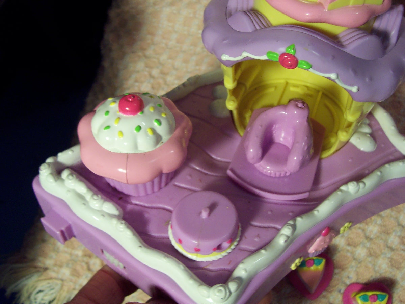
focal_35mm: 37
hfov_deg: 50.1
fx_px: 433
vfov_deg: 38.7
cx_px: 202
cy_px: 152
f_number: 2.8
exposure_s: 1/30
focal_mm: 5.6
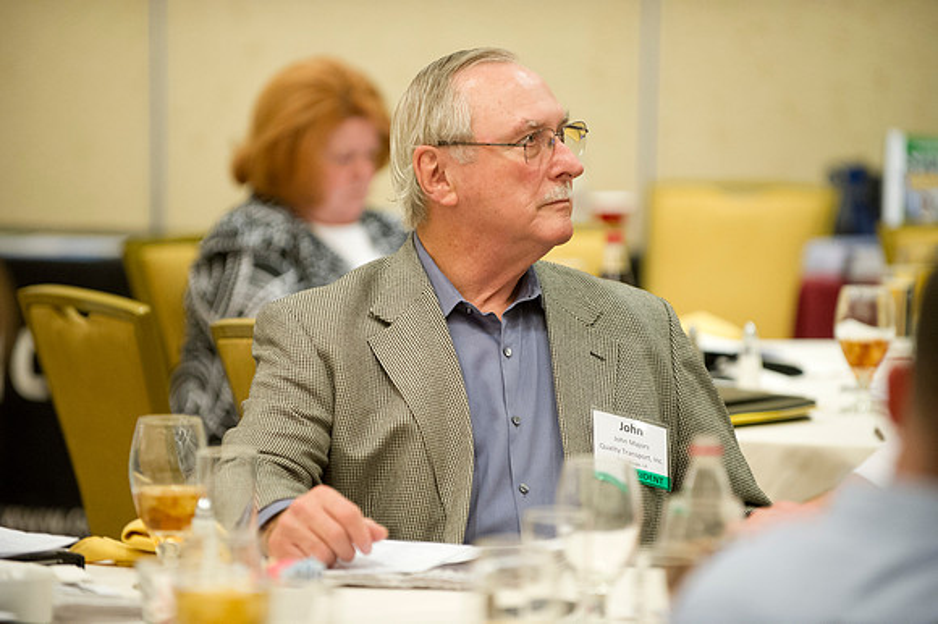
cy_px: 312
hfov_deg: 10.3
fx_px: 5208
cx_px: 469
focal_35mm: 200
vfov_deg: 6.9
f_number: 2.8
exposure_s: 1/60
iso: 3200
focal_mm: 200
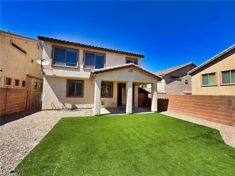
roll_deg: -0.5
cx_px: 118
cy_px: 88
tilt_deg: +4.7
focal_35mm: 14
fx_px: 95
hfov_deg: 102.1
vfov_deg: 85.7
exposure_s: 1/770
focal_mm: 2.22
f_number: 2.2
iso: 20
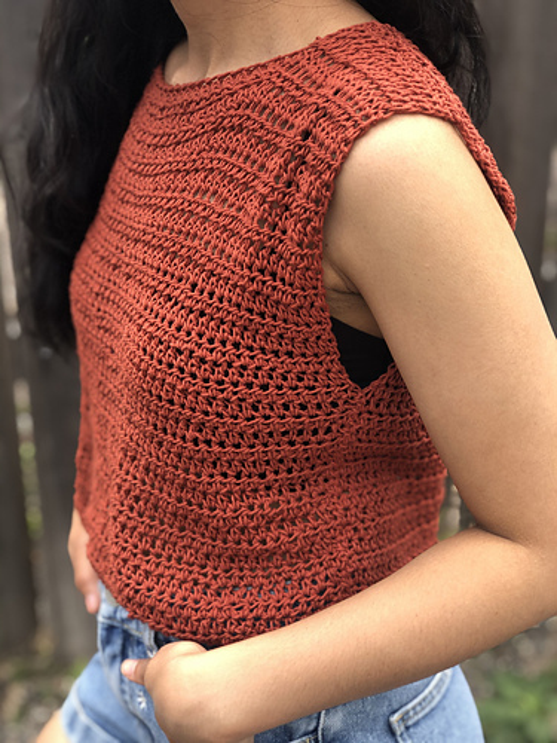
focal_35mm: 57
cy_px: 372
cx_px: 278
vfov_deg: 33.8
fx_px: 1223
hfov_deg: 25.7
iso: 25
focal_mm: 6.6
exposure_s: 1/120
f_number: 2.8
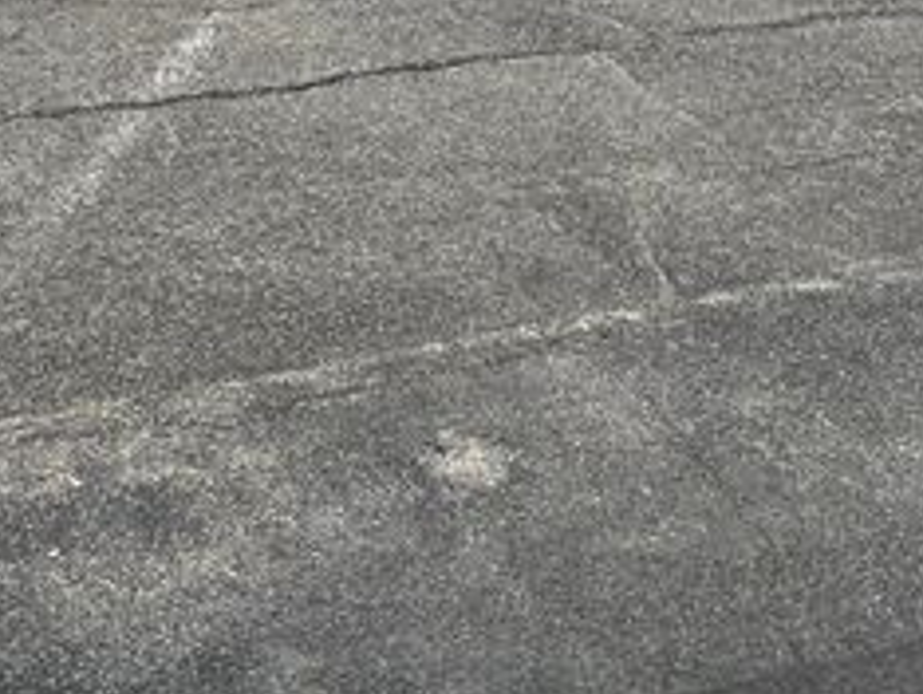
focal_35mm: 74
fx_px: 1975
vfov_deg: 17.0
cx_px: 209
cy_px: -491
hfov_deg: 25.9
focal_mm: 5.7
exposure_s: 1/3356
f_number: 1.5
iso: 50
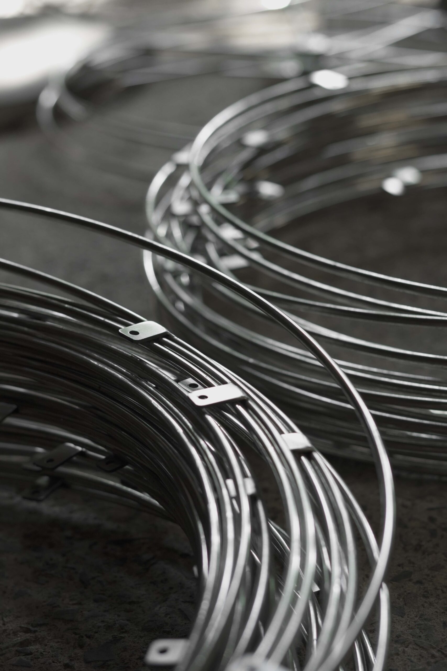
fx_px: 1397
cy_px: 336
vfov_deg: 27.0
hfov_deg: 18.2
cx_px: 224
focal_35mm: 75
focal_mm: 50
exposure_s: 1/100
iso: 400
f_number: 4
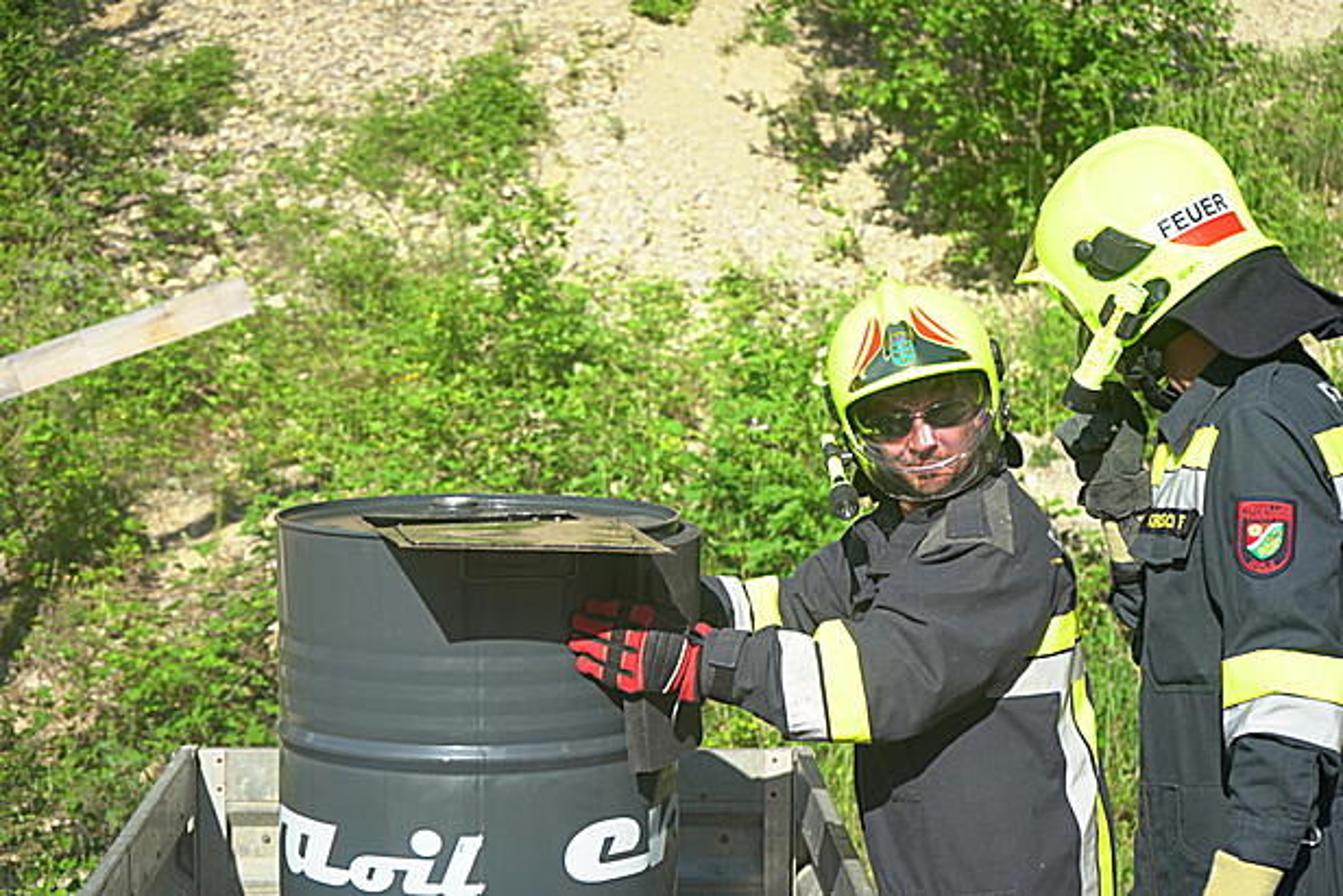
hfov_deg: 28.8
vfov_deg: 19.5
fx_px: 2612
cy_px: 448
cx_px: 672
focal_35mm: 70
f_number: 5.6
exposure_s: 1/8000
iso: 1250
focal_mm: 70
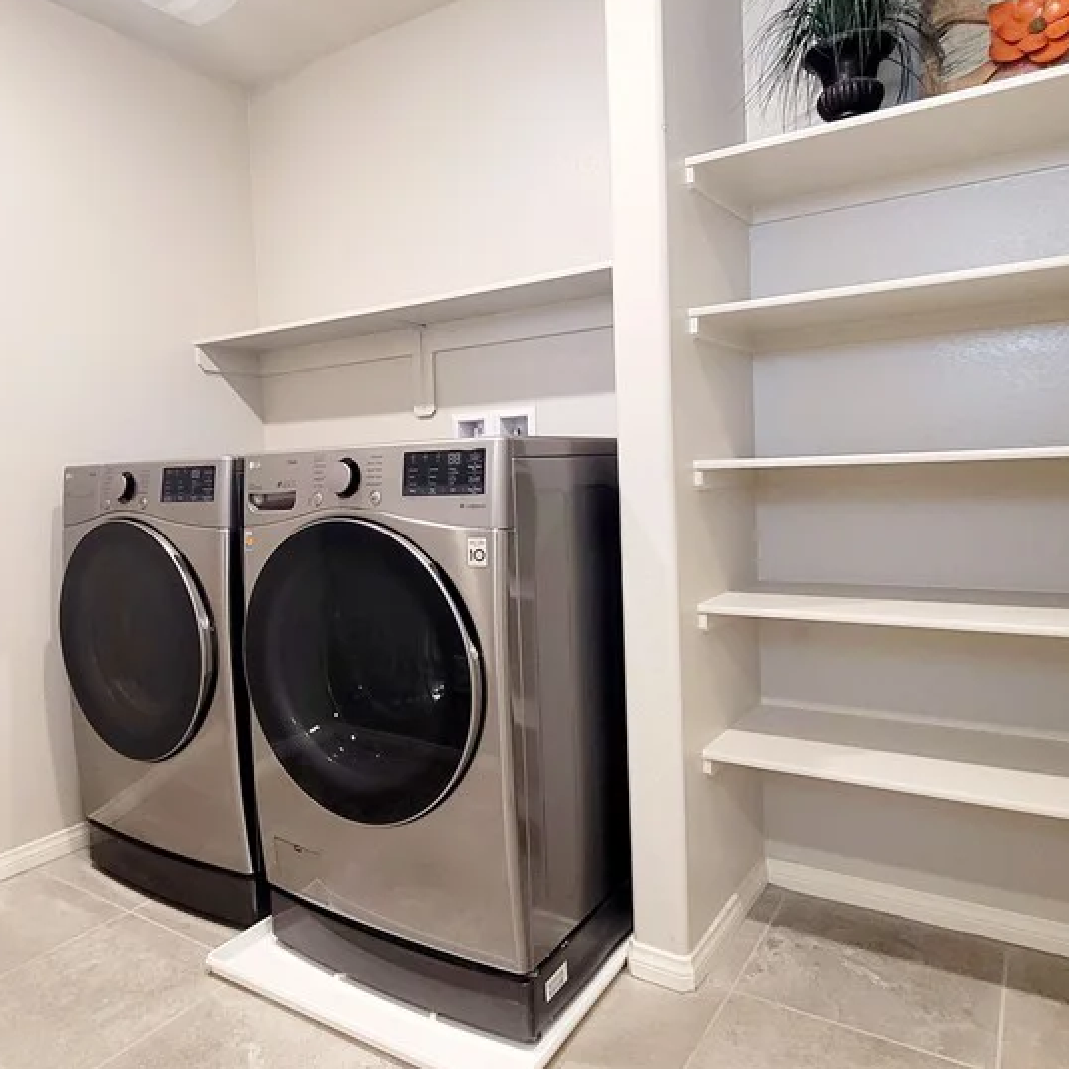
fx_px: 769
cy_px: 494
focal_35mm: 22
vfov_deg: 69.5
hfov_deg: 69.4
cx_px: 470
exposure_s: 1/60.2
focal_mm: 2.2
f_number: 2.2
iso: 400
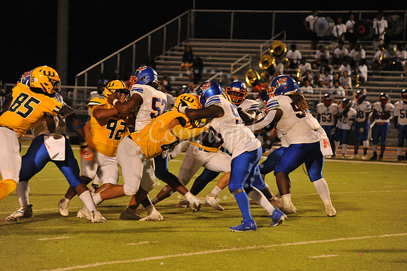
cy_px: 136
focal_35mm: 200
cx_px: 204
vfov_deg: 6.9
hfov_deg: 10.3
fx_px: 2260
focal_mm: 200
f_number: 5.6
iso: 3200
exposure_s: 1/160
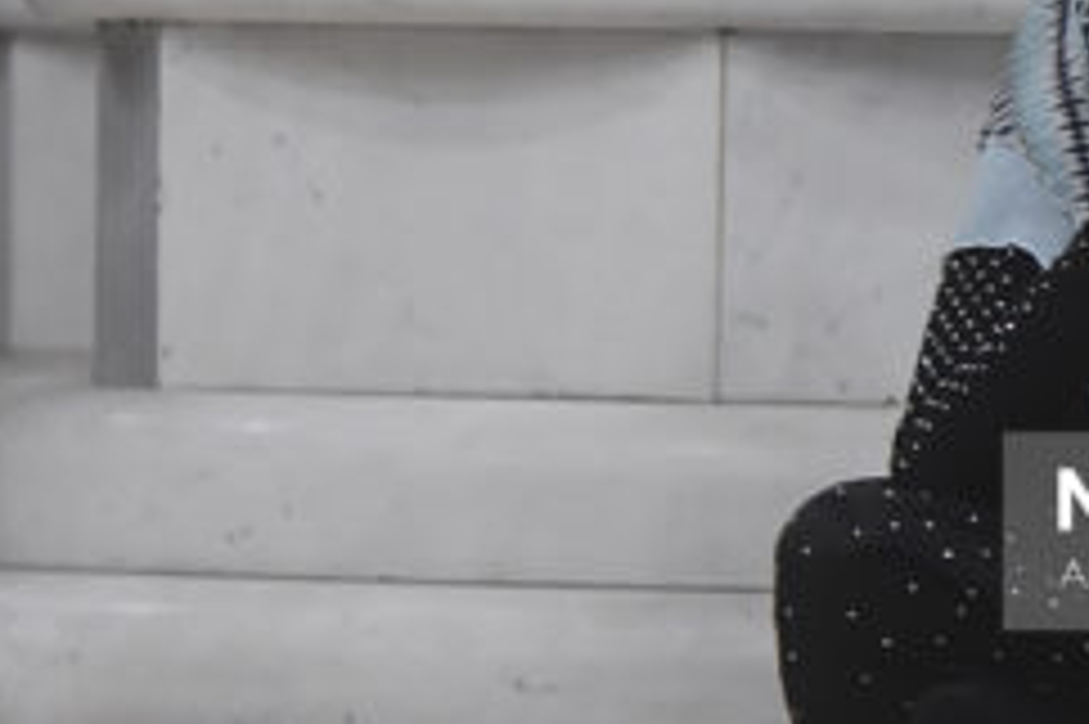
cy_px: 31
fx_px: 20434
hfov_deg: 3.1
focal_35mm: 676
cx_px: 578
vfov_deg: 2.0
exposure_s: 1/100
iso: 1600
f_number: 2.8
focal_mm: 160
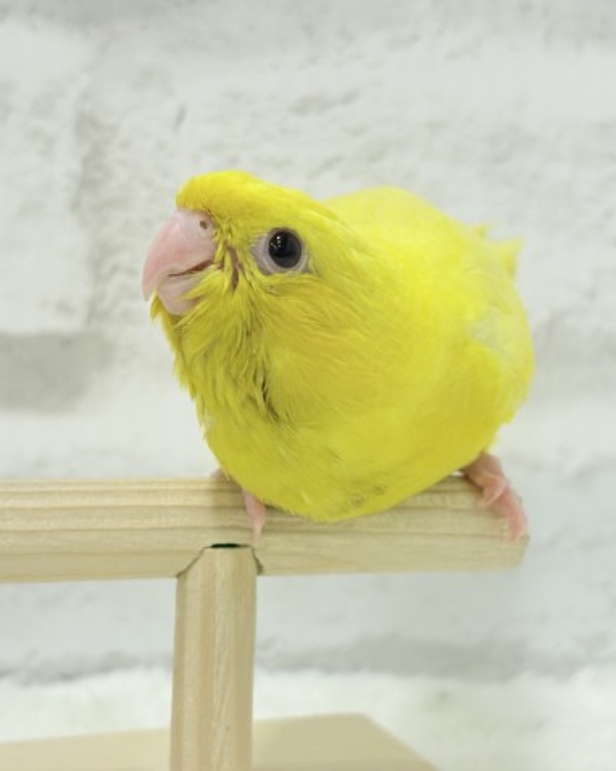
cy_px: 386
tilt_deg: -7.3
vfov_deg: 27.9
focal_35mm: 68
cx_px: 311
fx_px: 1551
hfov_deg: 22.5
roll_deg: -0.4
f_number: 1.6
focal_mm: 5.96
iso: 80
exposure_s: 1/100
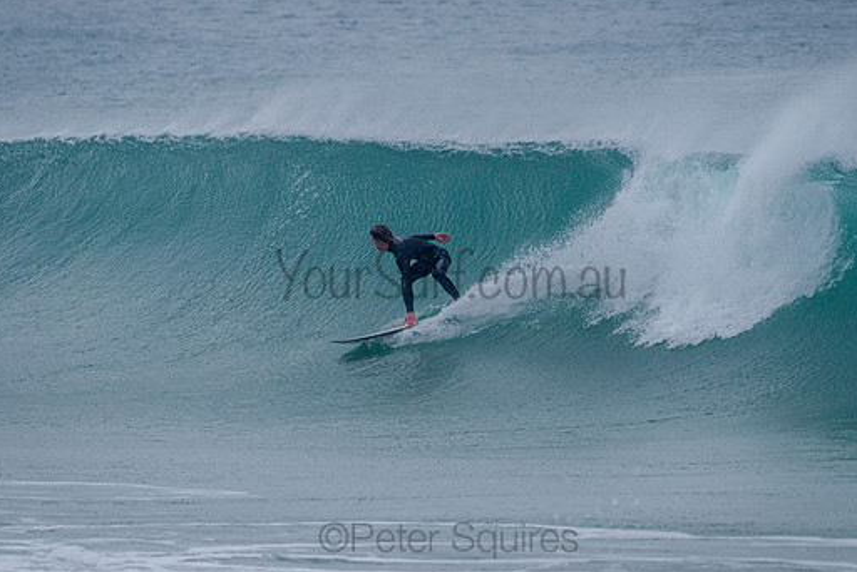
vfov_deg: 2.0
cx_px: 449
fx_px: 16530
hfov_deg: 3.0
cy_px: 260
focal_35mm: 694
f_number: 5.6
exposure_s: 1/2000
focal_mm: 500
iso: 560
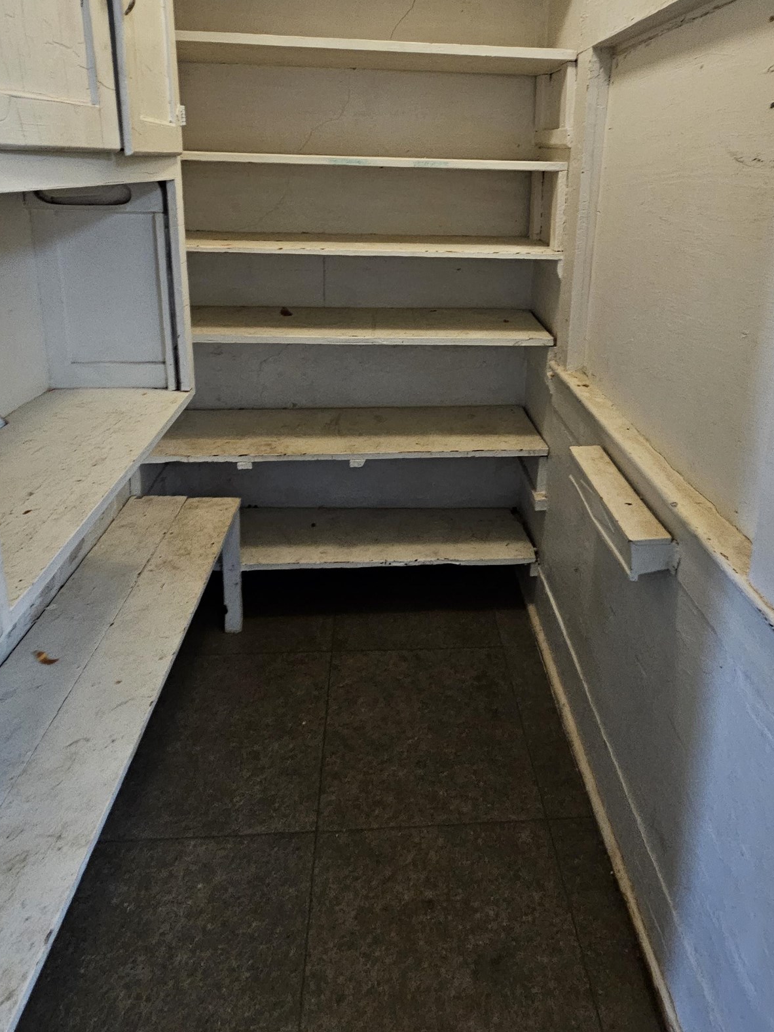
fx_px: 566
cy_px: 299
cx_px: 430
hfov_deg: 68.5
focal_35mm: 19
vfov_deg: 80.1
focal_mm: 2.2
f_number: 2.2
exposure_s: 1/60
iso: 400
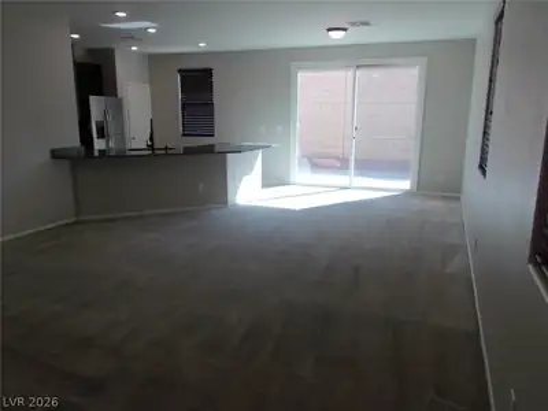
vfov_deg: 53.1
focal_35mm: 26
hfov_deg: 67.3
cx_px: 274
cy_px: 206
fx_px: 412
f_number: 3.2
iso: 80
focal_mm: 4.6
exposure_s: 1/100
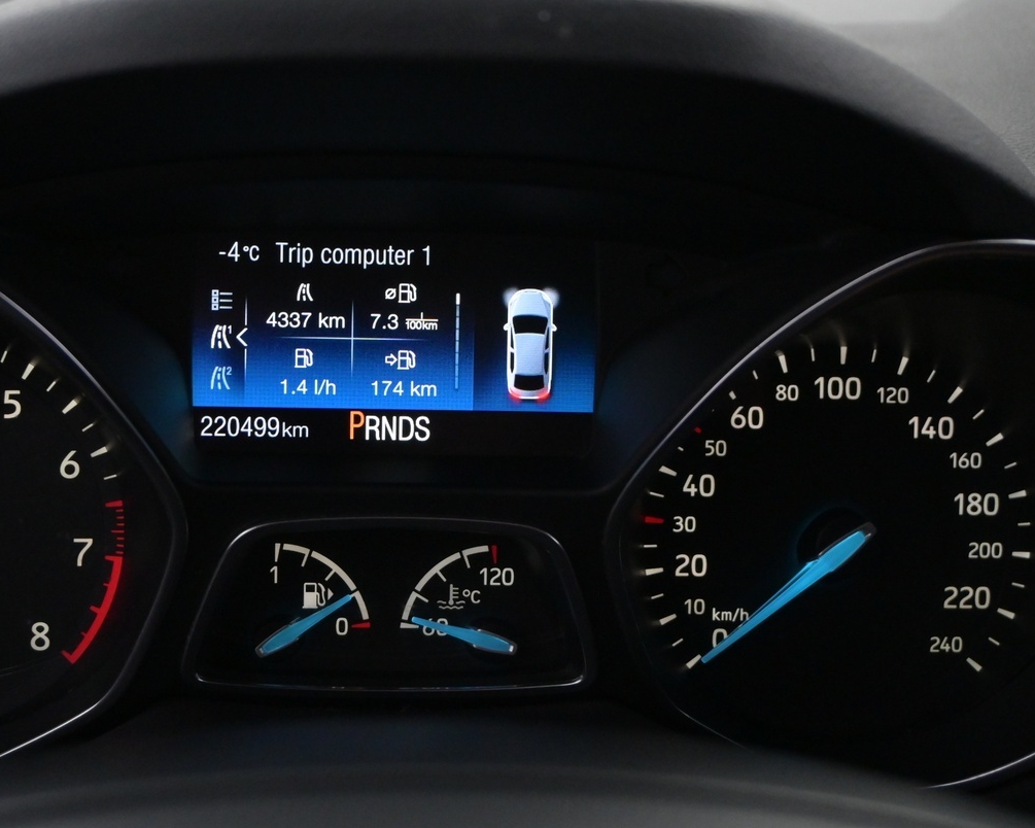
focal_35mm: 57
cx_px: 392
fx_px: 1739
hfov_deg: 33.0
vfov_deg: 26.8
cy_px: 464
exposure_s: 1/80
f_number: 4.5
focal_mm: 25
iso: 2500
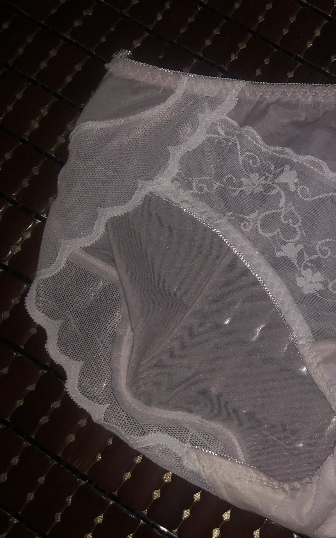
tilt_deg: -76.5
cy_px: 268
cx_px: 331
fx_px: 586
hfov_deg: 30.0
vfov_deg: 49.3
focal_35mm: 40
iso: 40
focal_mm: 4
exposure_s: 1/35
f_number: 1.8
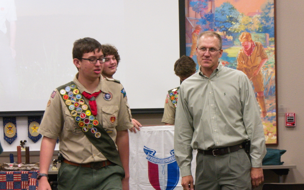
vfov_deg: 9.8
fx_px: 1110
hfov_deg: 15.6
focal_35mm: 134
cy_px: 108
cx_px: 159
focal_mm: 55
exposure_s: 1/100
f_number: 5.1
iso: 3200
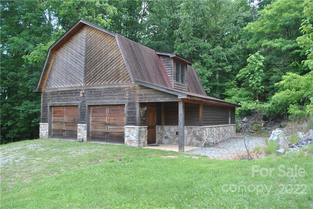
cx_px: 156
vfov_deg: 43.7
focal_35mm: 30
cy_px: 104
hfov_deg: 61.9
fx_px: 261
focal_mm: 20
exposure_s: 1/100
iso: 200
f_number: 5
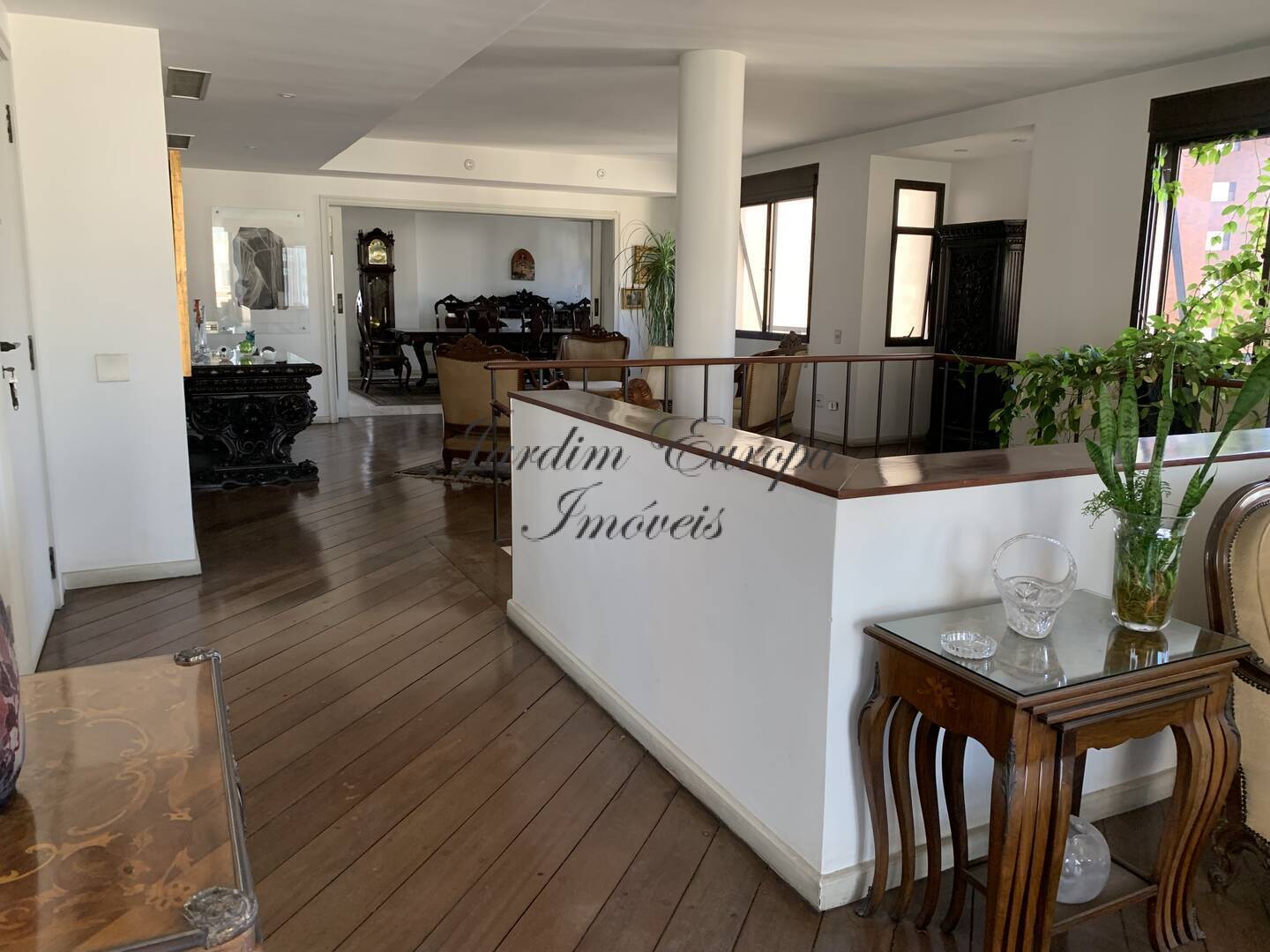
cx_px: 635
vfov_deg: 53.1
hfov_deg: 67.3
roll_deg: -0.4
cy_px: 476
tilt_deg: -11.6
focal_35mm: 26
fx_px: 954
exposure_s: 1/60
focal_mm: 4.25
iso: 160
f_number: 1.8
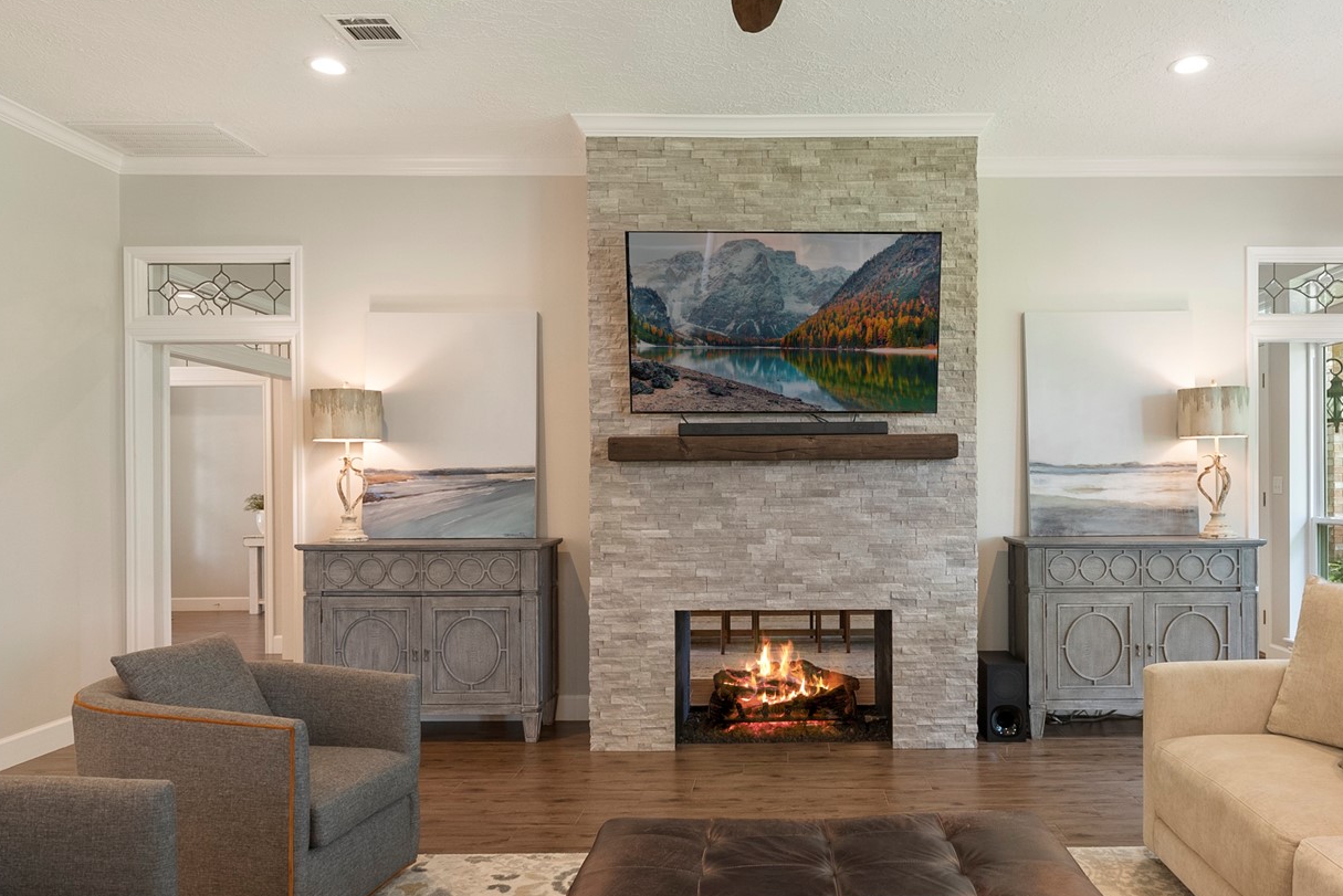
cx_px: 795
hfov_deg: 70.9
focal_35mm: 25
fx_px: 933
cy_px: 502
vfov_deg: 51.2
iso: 800
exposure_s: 1/4
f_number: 8
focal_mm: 14
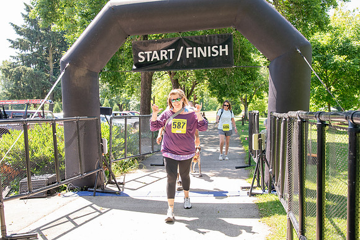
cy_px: 120
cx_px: 180
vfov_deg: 36.8
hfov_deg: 53.2
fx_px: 360
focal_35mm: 36
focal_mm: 24
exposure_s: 1/400
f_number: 4
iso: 500
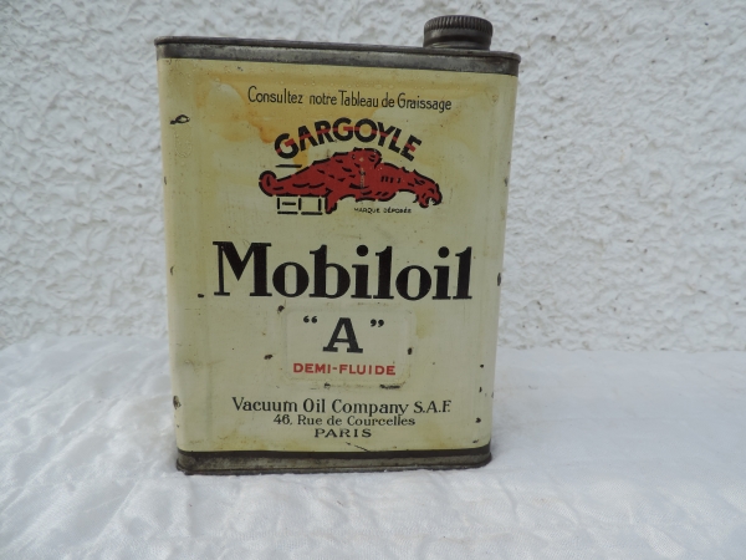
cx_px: 373
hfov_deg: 71.6
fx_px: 517
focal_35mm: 24
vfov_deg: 56.8
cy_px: 280
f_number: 3
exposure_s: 1/500
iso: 80
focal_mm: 4.3
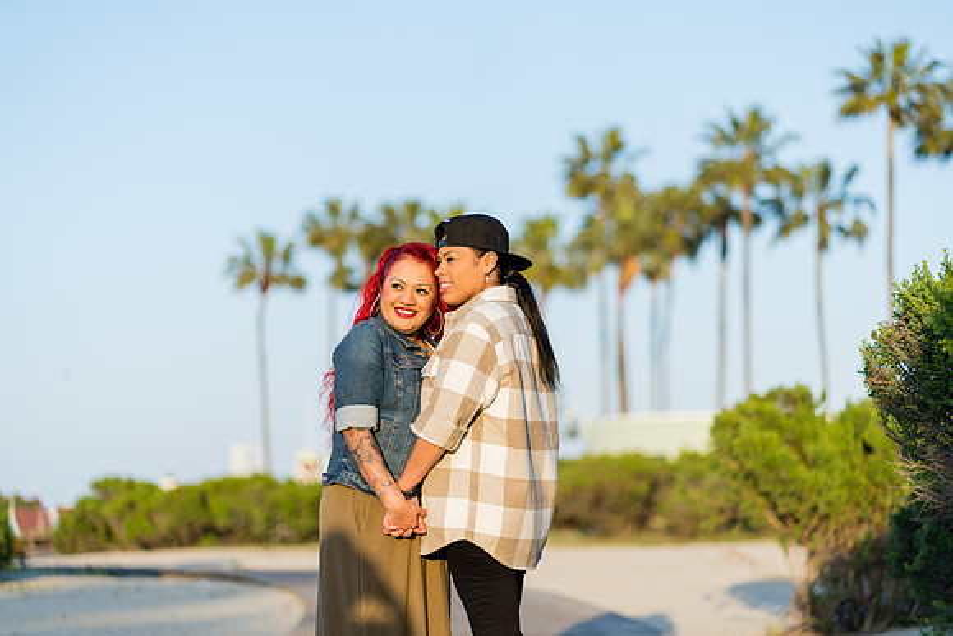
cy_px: 318
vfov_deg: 16.1
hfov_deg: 23.9
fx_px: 2251
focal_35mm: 85
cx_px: 476
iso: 100
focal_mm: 85
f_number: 1.8
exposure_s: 1/1250
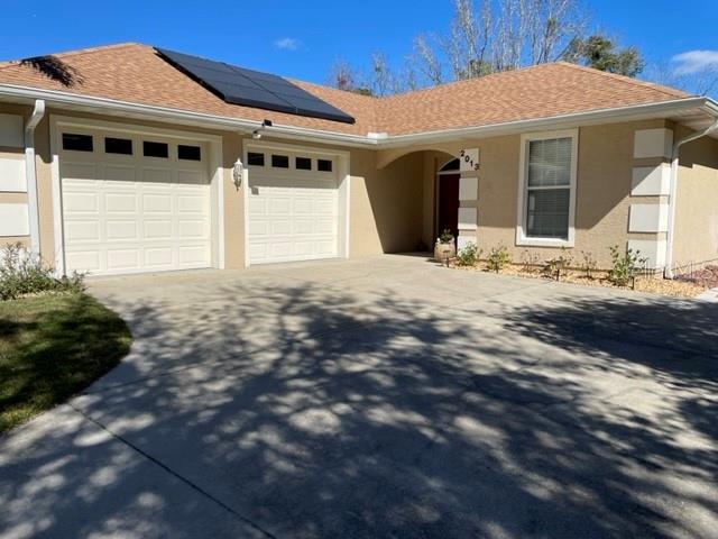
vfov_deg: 53.1
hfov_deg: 67.3
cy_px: 270
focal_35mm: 26
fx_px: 539
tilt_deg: -5.8
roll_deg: +0.4
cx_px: 359
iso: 32
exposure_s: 1/5051
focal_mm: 4.2
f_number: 1.6
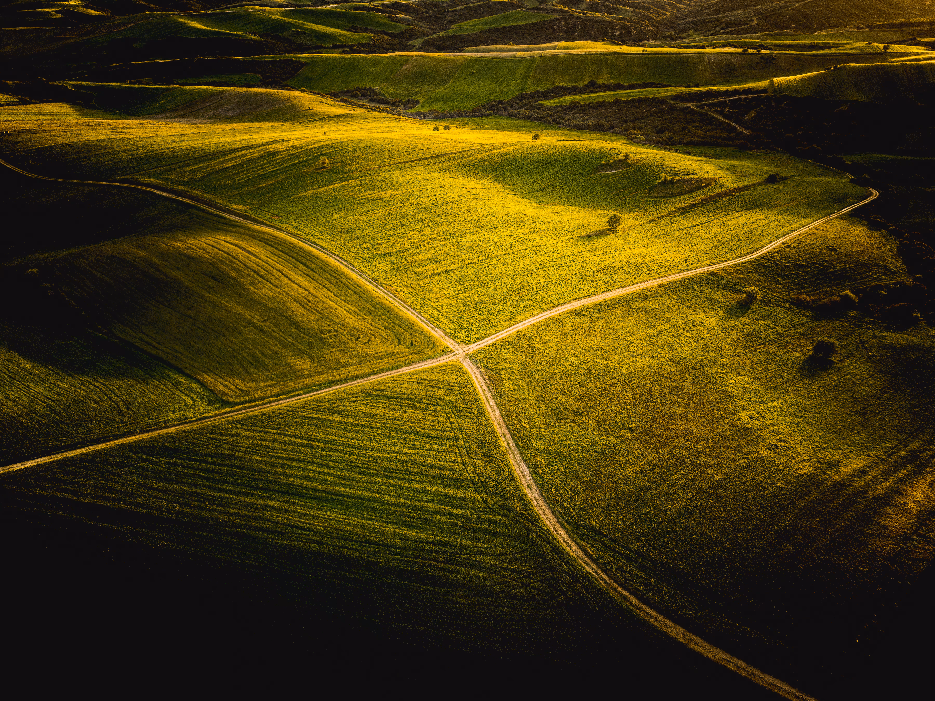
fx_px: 648
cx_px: 468
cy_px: 350
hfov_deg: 71.6
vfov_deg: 56.8
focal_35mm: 24
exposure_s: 1/120
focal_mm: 6.72
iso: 100
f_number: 1.7
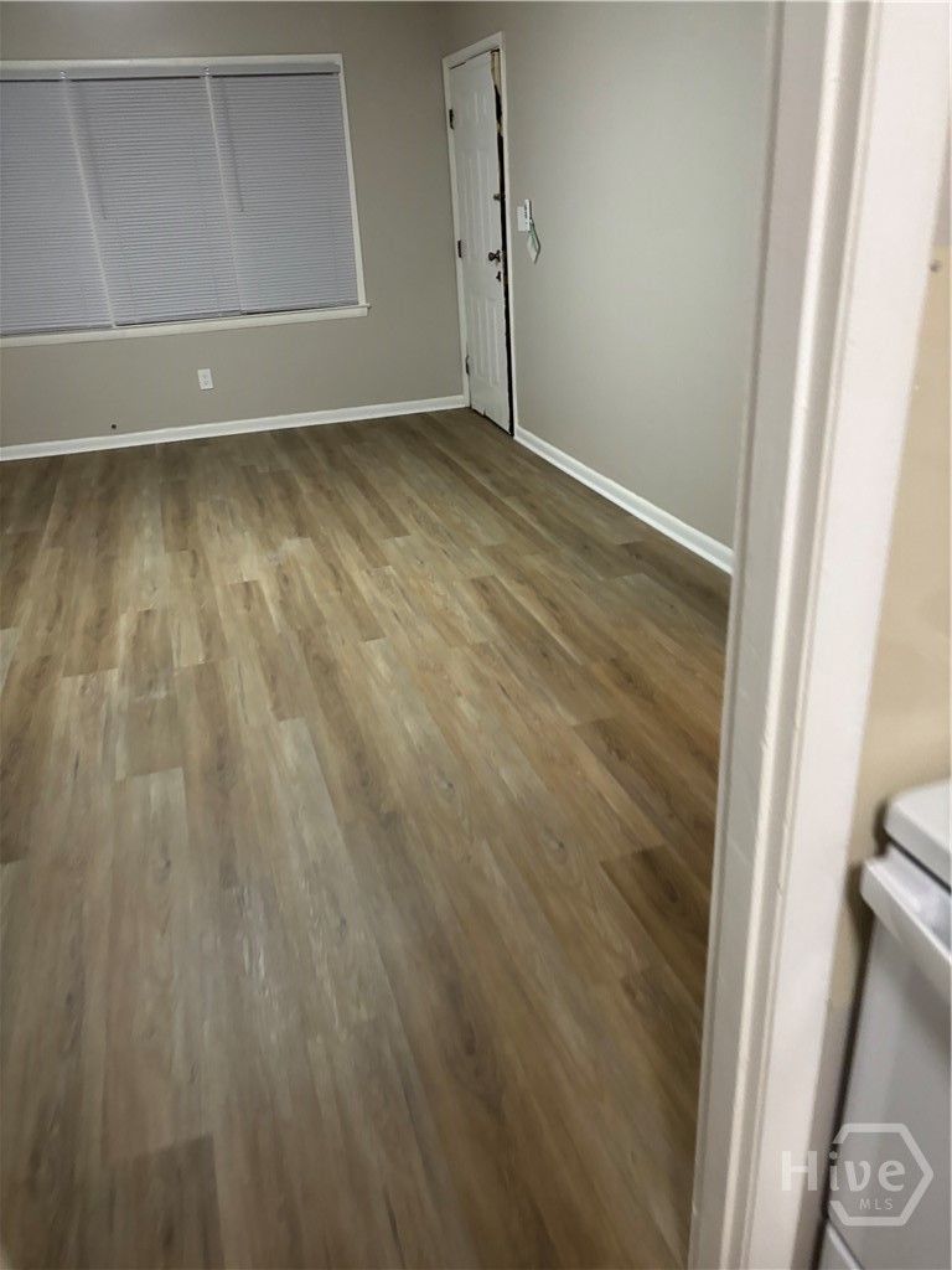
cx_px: 476
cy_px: 635
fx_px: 953
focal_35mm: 26
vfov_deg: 67.3
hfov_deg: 53.1
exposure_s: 1/60
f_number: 1.6
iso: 320
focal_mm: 5.96
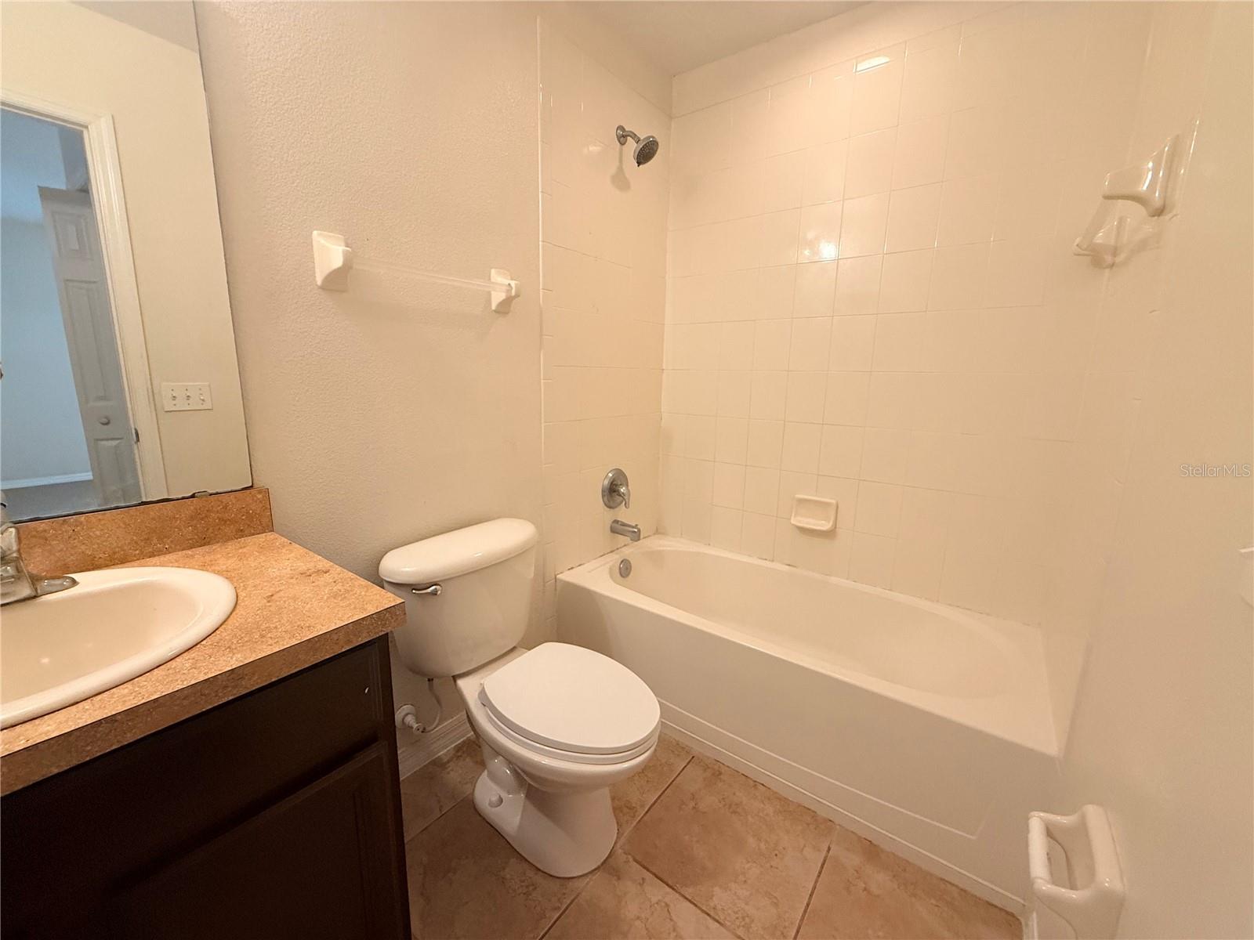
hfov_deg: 102.1
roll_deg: -1.1
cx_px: 627
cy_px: 470
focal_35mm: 14
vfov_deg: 85.7
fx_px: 507
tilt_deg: -10.5
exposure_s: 1/60
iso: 250
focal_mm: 2.22
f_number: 2.2
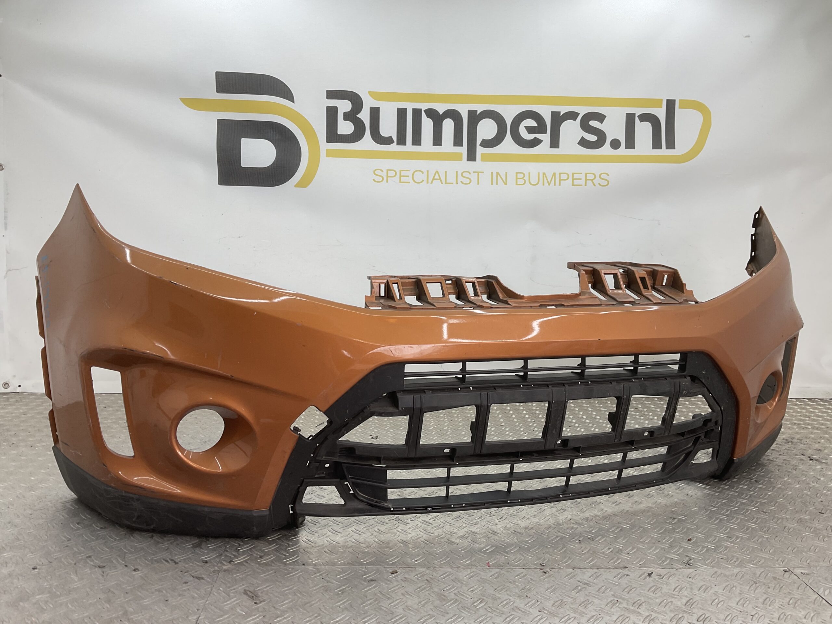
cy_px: 312
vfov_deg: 48.2
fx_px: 697
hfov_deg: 61.7
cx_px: 416
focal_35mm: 29
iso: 16
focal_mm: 3
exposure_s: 1/104
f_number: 1.8
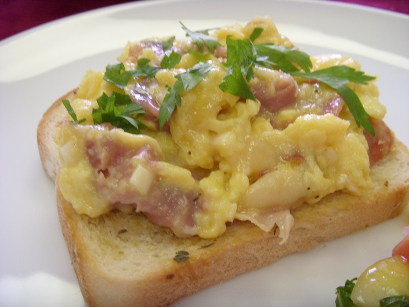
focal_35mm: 31
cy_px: 154
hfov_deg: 58.4
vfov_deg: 45.4
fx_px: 366
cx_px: 204
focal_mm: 6.3
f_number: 3.5
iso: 300
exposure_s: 1/15
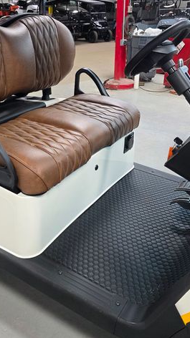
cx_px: 53
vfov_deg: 58.0
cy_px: 168
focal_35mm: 34
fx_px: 305
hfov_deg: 34.1
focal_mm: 6.3
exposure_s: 1/120
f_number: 1.7
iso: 160
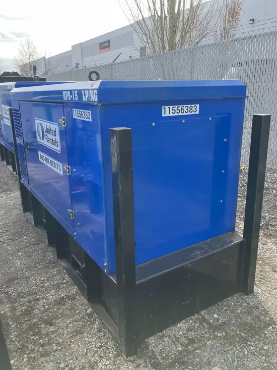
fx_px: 299
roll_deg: +0.7
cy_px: 185
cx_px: 138
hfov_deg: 49.8
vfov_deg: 63.4
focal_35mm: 28
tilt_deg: -15.4
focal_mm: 3.99
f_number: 1.8
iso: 32
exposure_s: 1/639
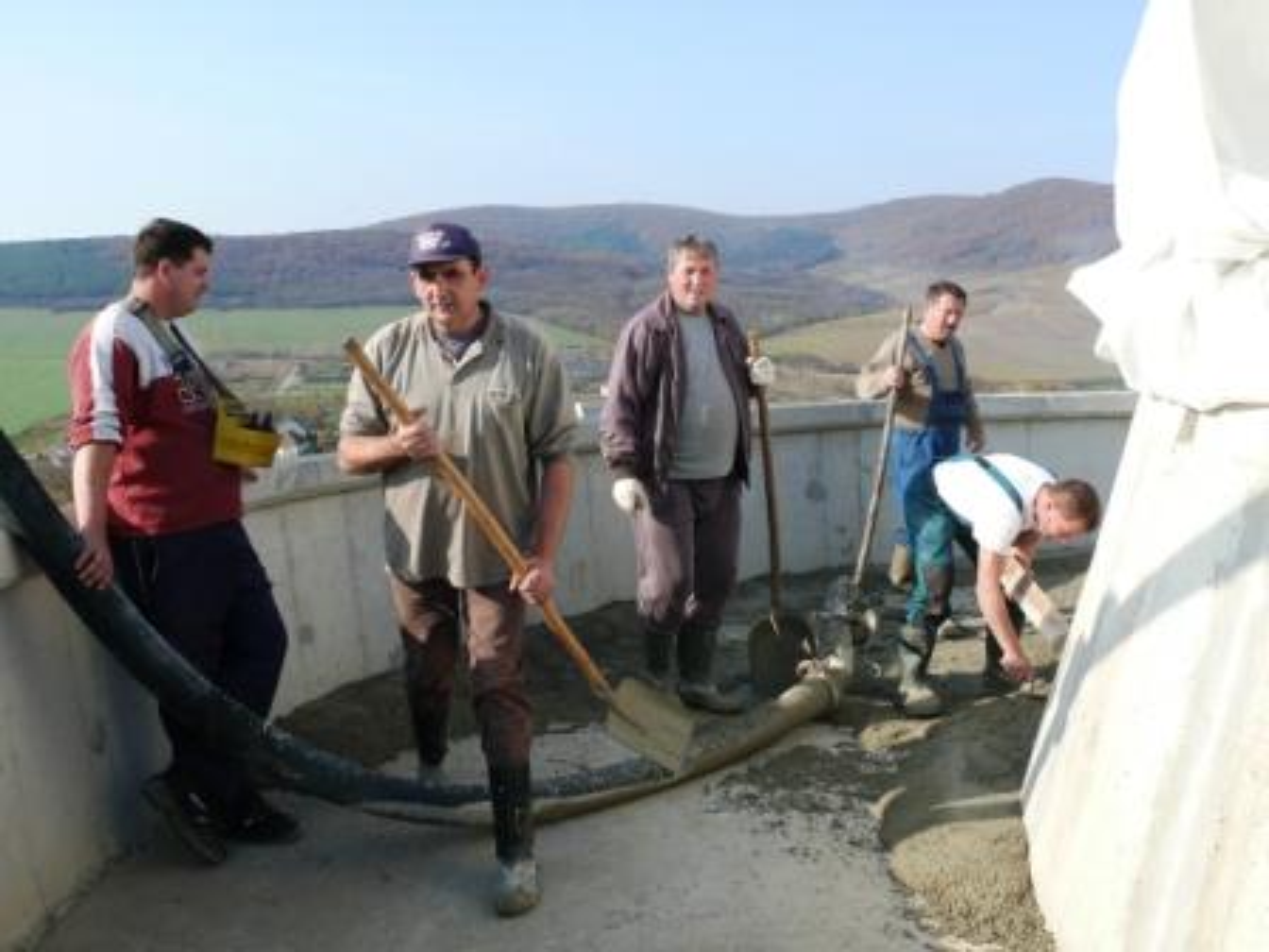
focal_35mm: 35
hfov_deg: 52.6
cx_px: 634
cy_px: 476
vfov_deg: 40.7
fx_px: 1283
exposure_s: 1/250
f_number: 5.6
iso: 100
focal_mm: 7.4
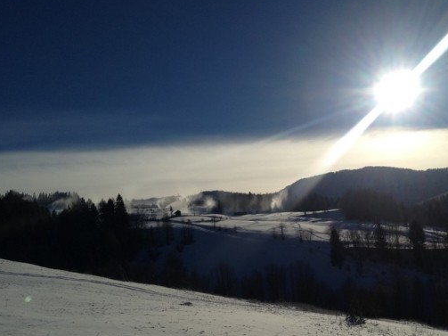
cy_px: 201
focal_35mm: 42
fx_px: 543
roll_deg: +4.2
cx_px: 237
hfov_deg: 44.8
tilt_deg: +8.1
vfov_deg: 34.2
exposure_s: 1/10870
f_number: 2.4
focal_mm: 4.12
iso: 50
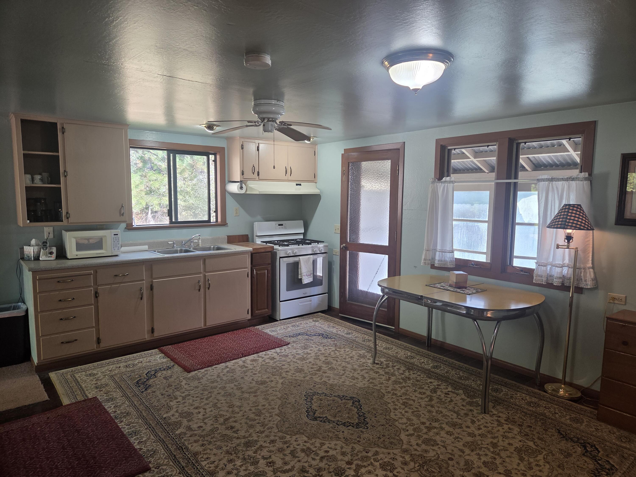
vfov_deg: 58.9
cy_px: 238
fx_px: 423
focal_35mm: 23
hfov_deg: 73.9
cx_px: 318
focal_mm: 5.4
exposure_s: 1/120
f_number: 1.8
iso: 100
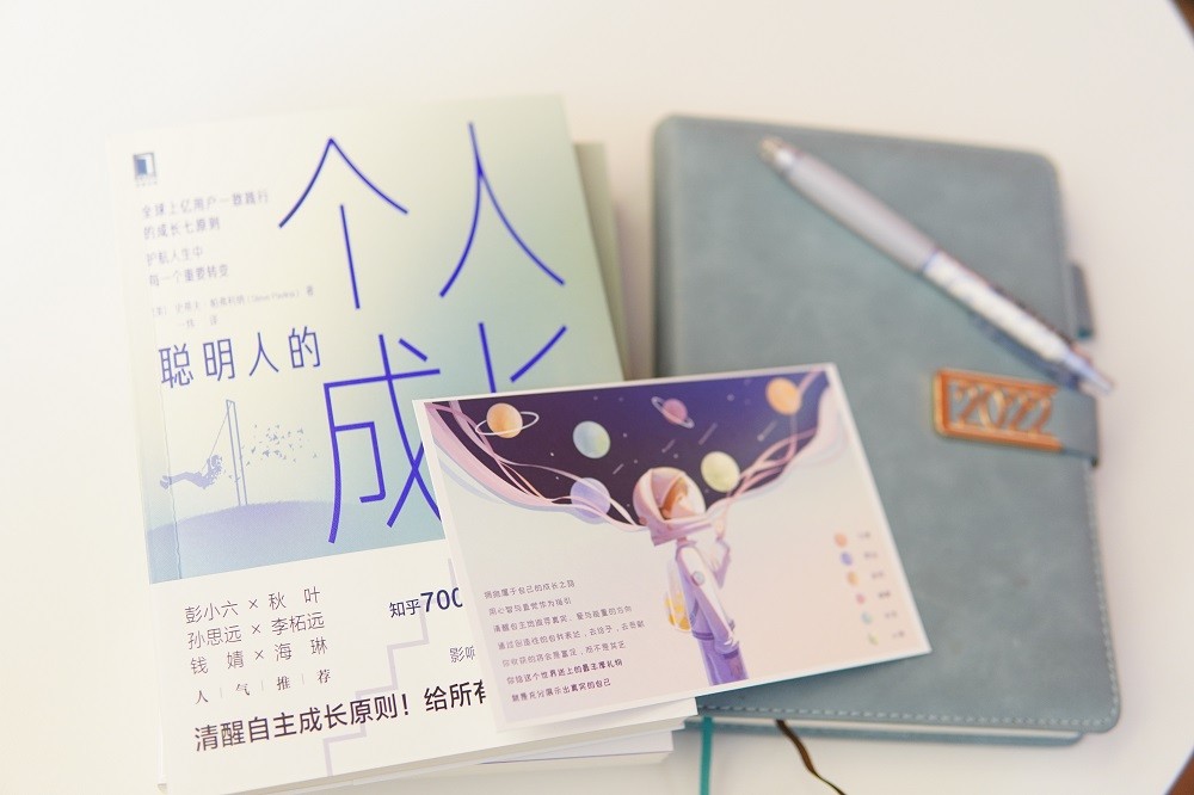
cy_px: 398
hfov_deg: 43.6
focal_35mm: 45
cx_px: 597
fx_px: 1492
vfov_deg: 29.8
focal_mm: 30
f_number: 1.8
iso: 640
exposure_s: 1/160
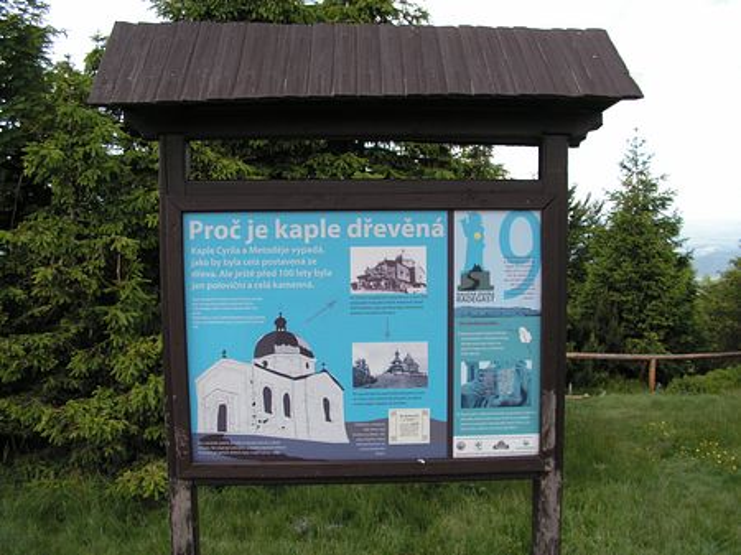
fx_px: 770
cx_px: 370
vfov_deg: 39.6
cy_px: 278
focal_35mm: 36
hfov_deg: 51.4
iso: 50
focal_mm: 6
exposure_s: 1/320
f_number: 3.2
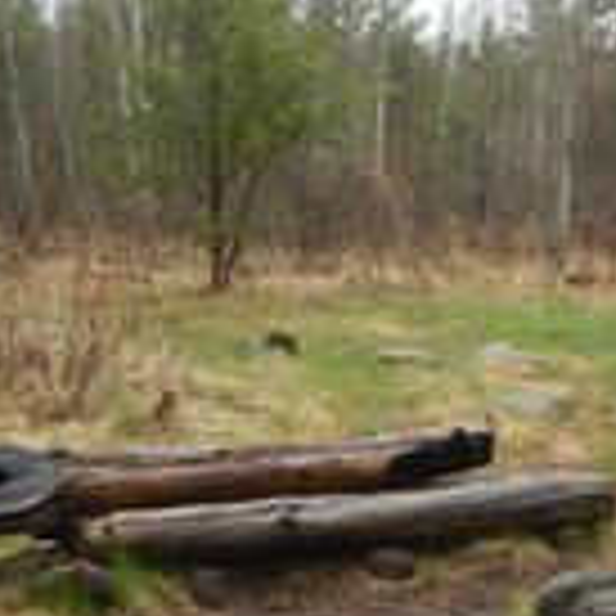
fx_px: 1248
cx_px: 378
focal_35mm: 62
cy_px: 454
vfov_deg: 27.4
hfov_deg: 27.6
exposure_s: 1/400
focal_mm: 4.3
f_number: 2.8
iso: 125
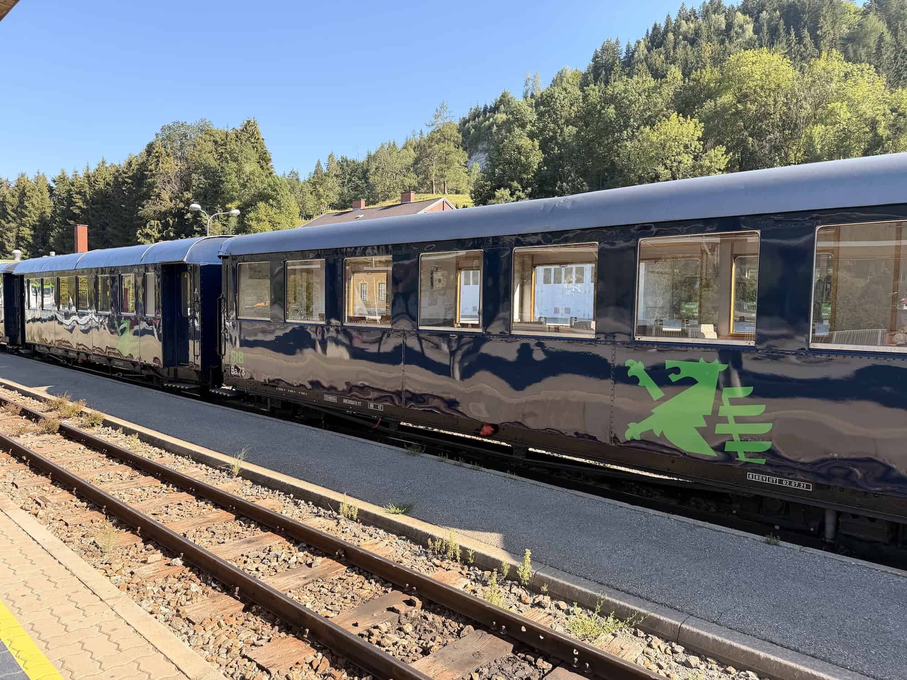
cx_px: 454
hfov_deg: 71.6
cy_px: 340
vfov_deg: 56.8
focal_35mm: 24
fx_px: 629
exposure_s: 1/1250
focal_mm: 6.8
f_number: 1.8
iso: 80
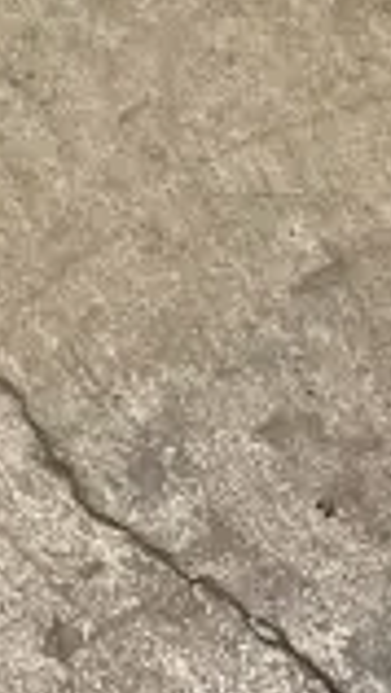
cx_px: -641
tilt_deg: -40.4
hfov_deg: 7.6
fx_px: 2688
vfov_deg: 13.0
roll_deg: -4.4
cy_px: -656
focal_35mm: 146
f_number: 1.8
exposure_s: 1/60
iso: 320
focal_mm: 4.25
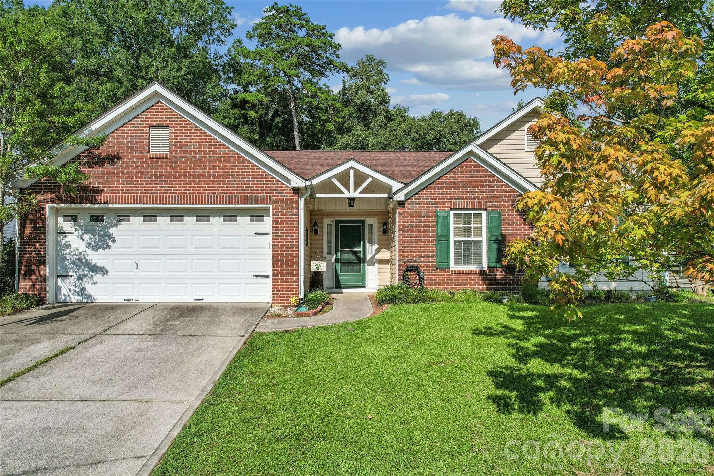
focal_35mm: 22
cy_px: 238
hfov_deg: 78.6
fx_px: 436
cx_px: 357
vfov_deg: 57.2
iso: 100
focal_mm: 8.4
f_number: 2.8
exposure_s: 1/640
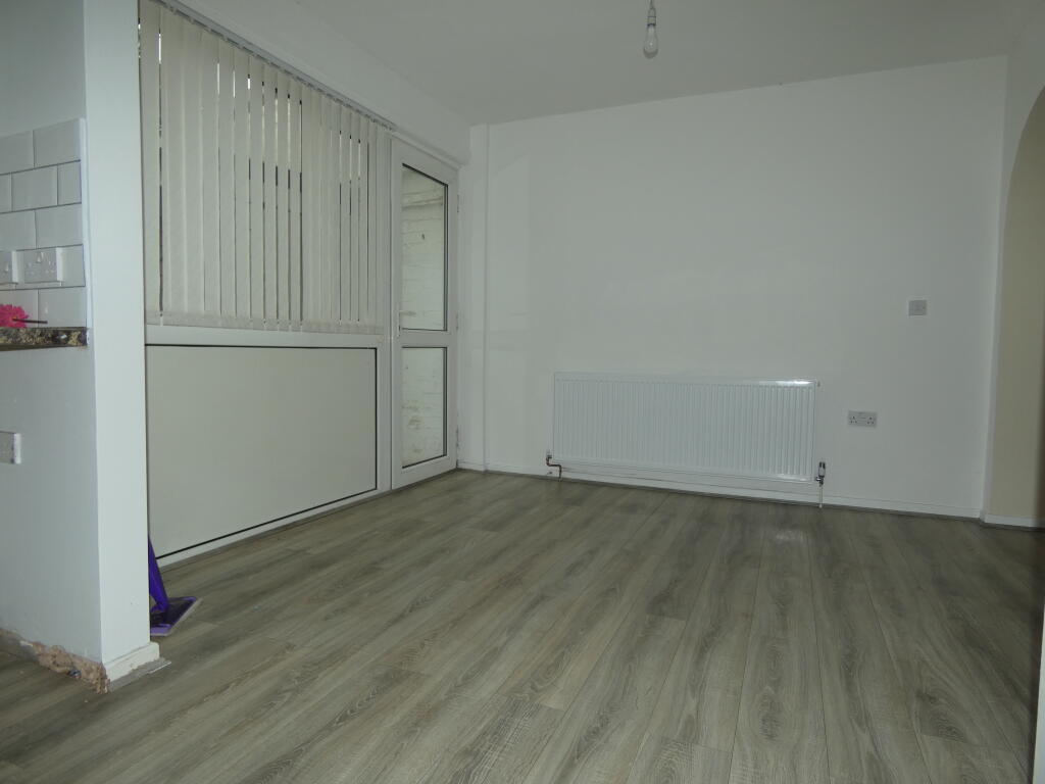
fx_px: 604
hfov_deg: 81.7
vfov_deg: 66.0
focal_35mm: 20
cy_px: 392
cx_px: 522
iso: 80
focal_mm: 3.6
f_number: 2.8
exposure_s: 1/60
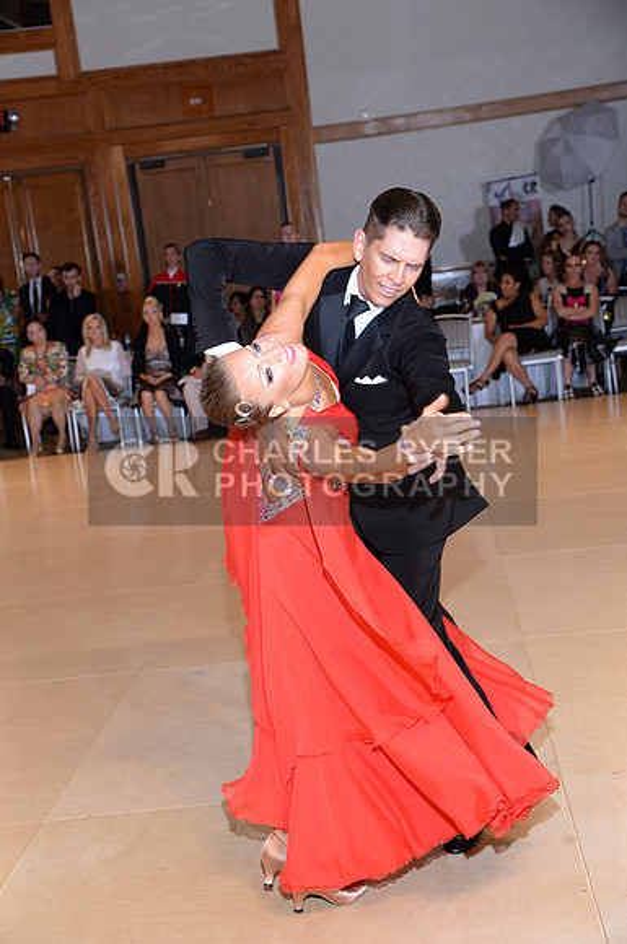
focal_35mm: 58
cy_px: 472
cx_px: 314
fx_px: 1520
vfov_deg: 34.5
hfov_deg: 23.3
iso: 1250
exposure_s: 1/250
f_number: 5.6
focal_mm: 58
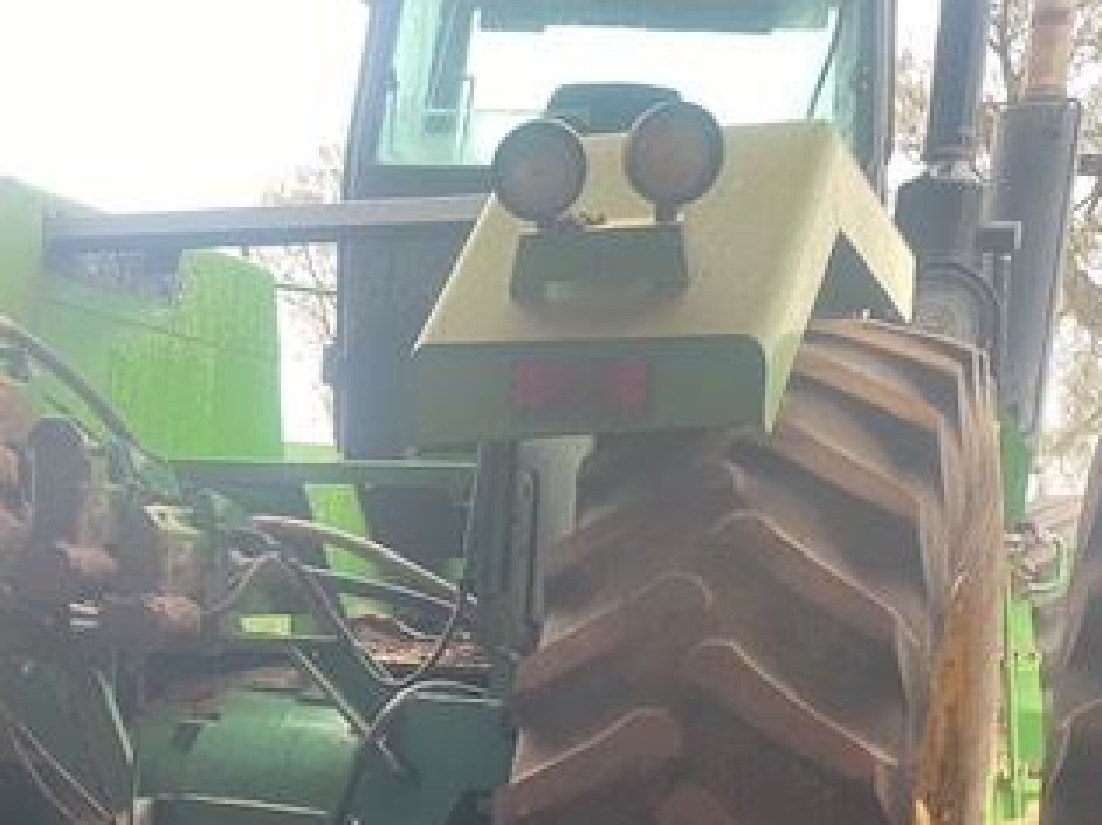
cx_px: 309
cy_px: 839
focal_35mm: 53
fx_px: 1686
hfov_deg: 35.6
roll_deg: -4.1
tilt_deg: -9.7
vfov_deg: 26.0
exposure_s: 1/85
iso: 125
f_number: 1.8
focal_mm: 4.25
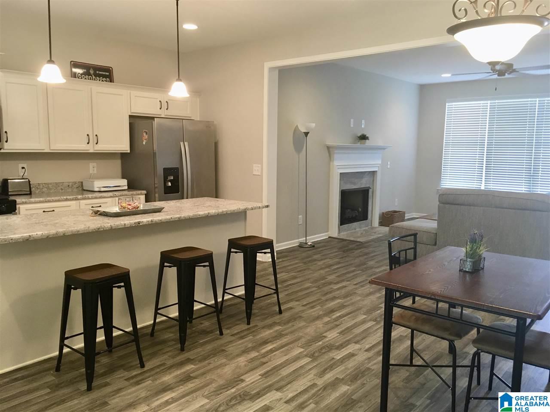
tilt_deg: -7.2
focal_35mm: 29
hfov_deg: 61.7
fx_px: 461
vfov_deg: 48.2
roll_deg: -1.1
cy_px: 206
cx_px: 275
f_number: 2.2
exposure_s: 1/30
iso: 100
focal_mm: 4.15
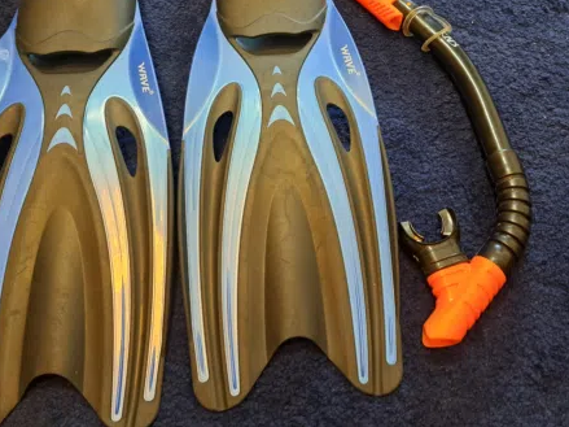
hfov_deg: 52.6
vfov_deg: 40.1
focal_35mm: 35
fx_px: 575
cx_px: 296
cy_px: 138
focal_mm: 5.23
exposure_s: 1/33
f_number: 1.8
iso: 500
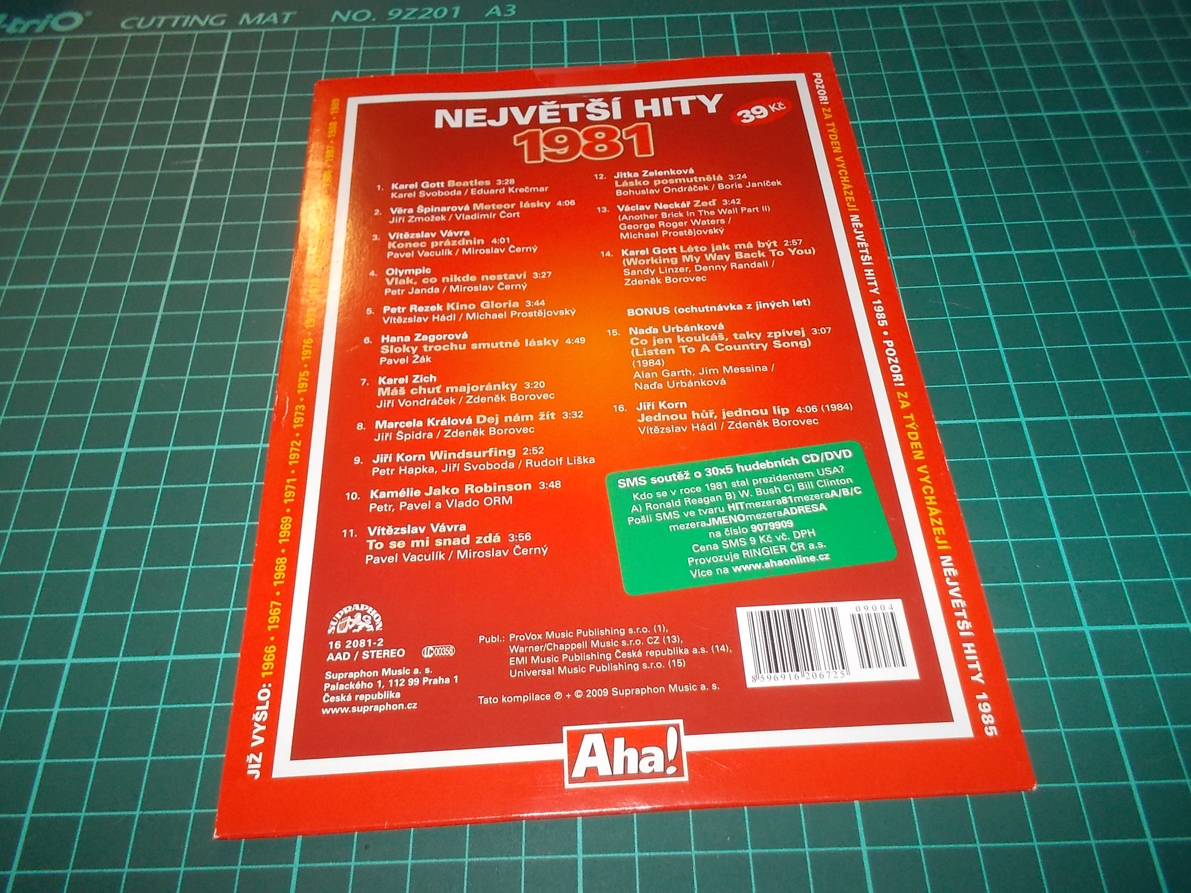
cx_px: 596
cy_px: 446
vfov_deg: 48.2
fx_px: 998
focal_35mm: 29
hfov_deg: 61.7
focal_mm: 4.1
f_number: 3.3
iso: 200
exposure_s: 1/30
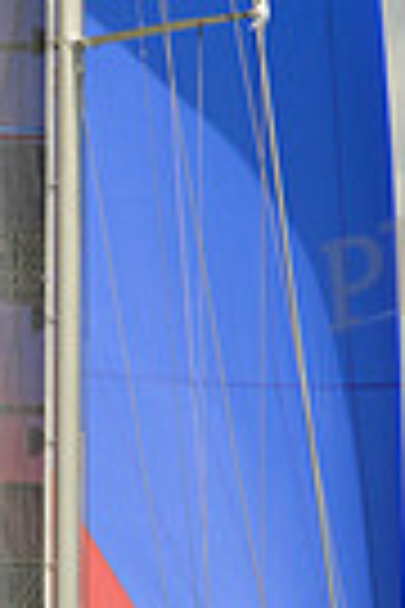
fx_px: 5062
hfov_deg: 4.6
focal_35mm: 300
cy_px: 513
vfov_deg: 6.9
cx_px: 88
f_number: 8
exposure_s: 1/1000
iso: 200
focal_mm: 70
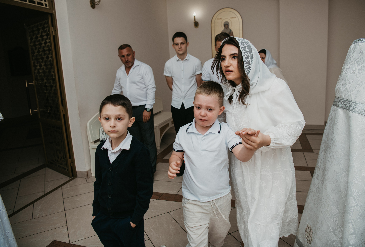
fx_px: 258
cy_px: 118
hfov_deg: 70.6
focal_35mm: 25
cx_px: 193
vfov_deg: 51.1
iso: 125
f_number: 4
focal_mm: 24
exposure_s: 1/160
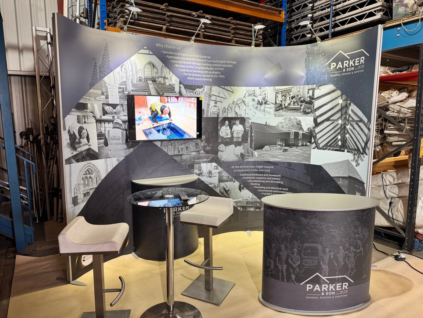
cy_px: 159
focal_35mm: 24
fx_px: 293
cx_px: 212
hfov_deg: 71.6
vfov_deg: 56.8
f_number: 1.78
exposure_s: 1/50
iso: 250
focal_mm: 6.76
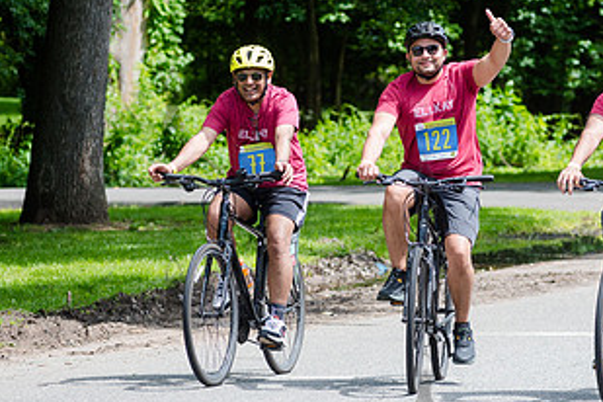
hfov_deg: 7.6
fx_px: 4556
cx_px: 423
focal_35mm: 272
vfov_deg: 5.1
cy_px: 192
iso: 250
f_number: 4.5
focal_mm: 145
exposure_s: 1/800
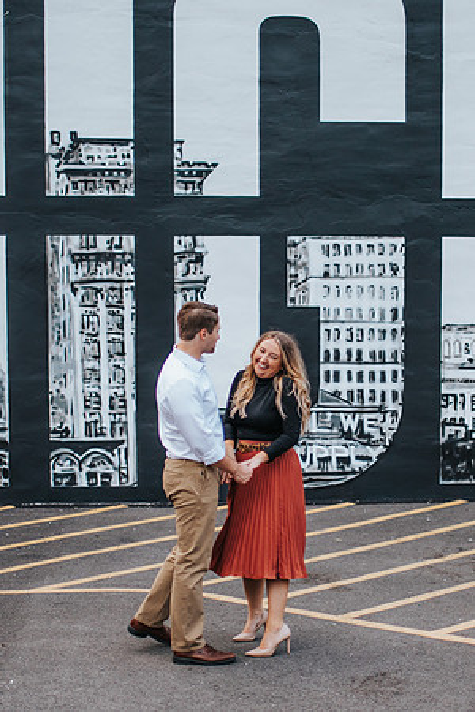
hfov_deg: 20.2
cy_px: 439
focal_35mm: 67
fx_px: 1331
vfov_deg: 29.9
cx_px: 288
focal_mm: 35
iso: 400
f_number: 1.8
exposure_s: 1/800
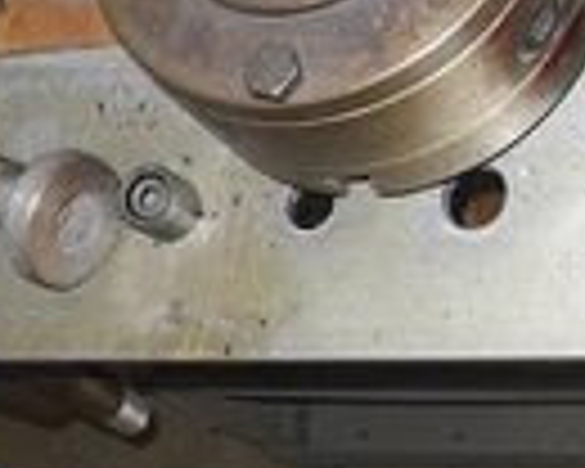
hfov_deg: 18.2
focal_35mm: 102
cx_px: -27
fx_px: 1766
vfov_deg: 15.0
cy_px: 58
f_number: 2.8
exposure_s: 1/45
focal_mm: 6.3
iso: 100
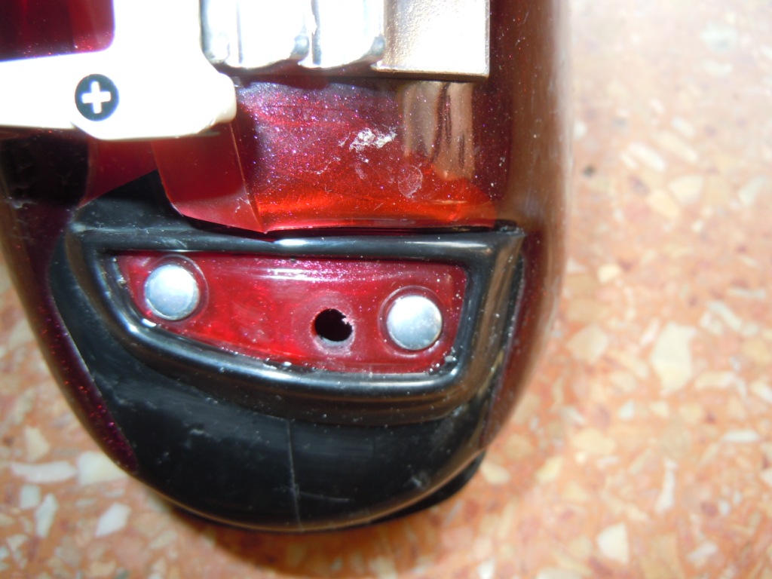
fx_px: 669
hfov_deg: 60.0
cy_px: 290
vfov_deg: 46.8
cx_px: 386
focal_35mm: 30
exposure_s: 1/30
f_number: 3.5
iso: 100
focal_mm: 5.4
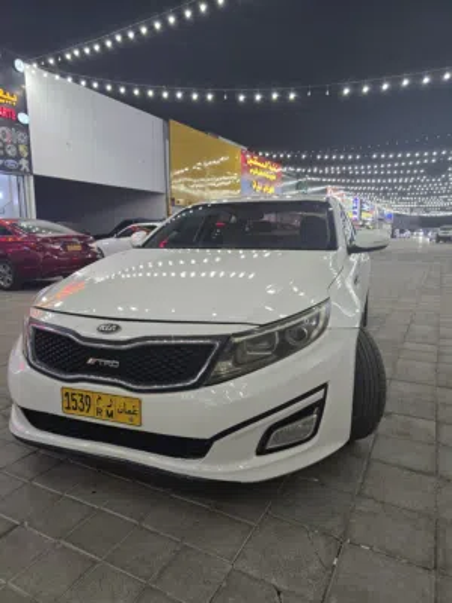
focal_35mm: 23
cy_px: 302
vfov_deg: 73.9
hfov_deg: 58.9
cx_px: 226
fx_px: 400
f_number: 1.7
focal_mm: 6.3
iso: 320
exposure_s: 1/100
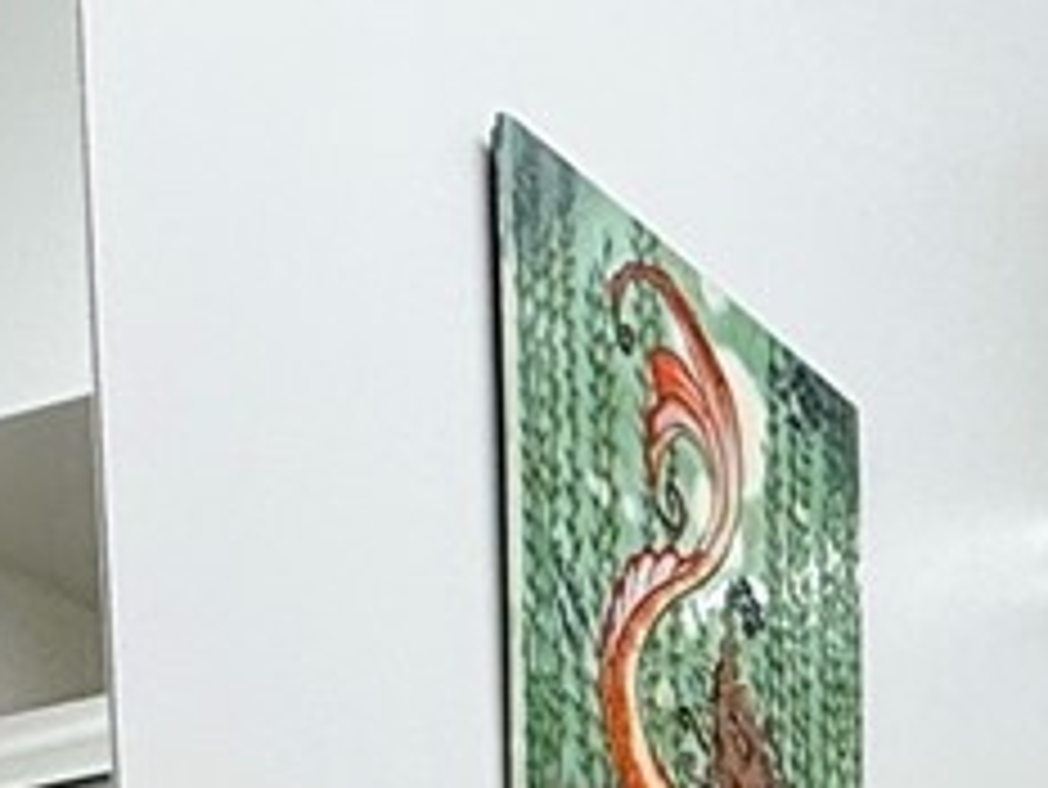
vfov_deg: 11.1
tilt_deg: -5.5
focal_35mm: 96
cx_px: 1453
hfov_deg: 18.6
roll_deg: -0.5
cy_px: 2233
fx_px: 2908
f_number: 2.2
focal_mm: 2.22
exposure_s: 1/120
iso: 64
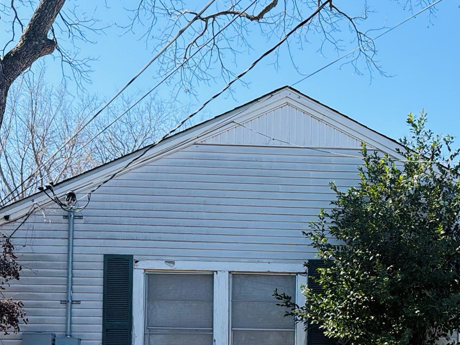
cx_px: 386
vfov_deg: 24.3
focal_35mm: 57
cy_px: 357
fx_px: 758
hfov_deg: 32.6
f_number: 1.78
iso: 80
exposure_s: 1/1812
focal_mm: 6.76
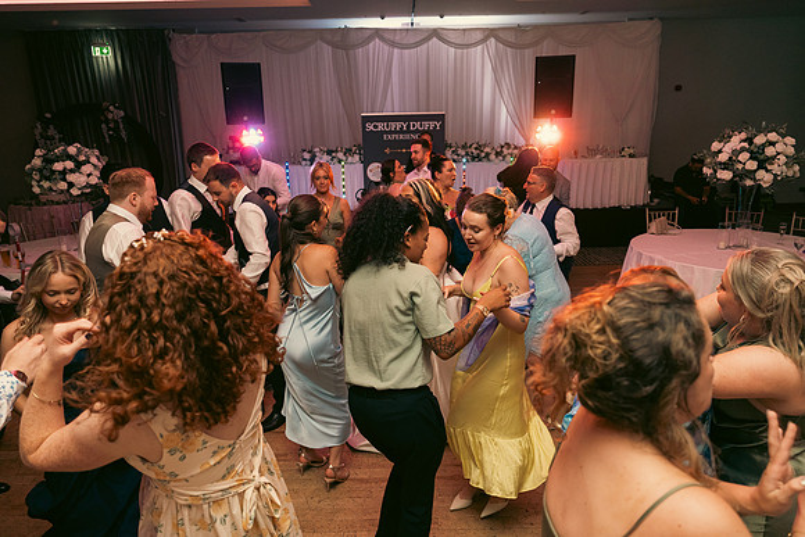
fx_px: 537
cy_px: 268
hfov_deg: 73.7
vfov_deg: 53.2
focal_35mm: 24
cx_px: 402
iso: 2500
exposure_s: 1/160
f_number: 3.5
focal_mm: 24
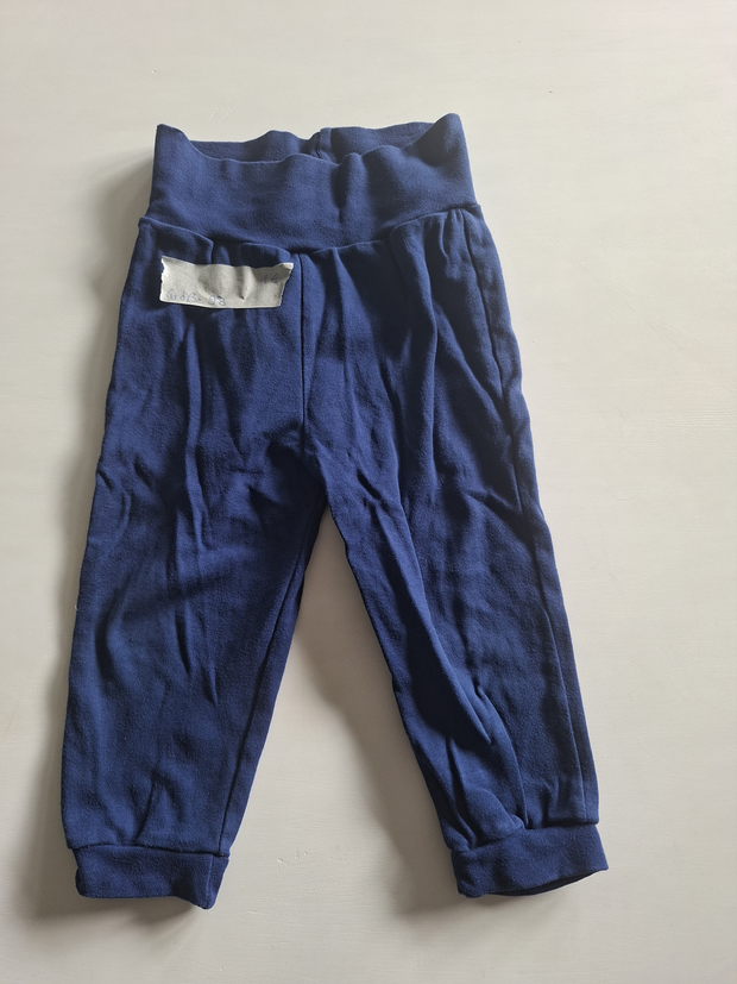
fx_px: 653
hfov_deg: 58.9
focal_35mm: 23
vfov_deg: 73.9
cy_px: 492
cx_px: 368
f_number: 1.8
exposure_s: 1/120
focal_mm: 5.54
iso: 125
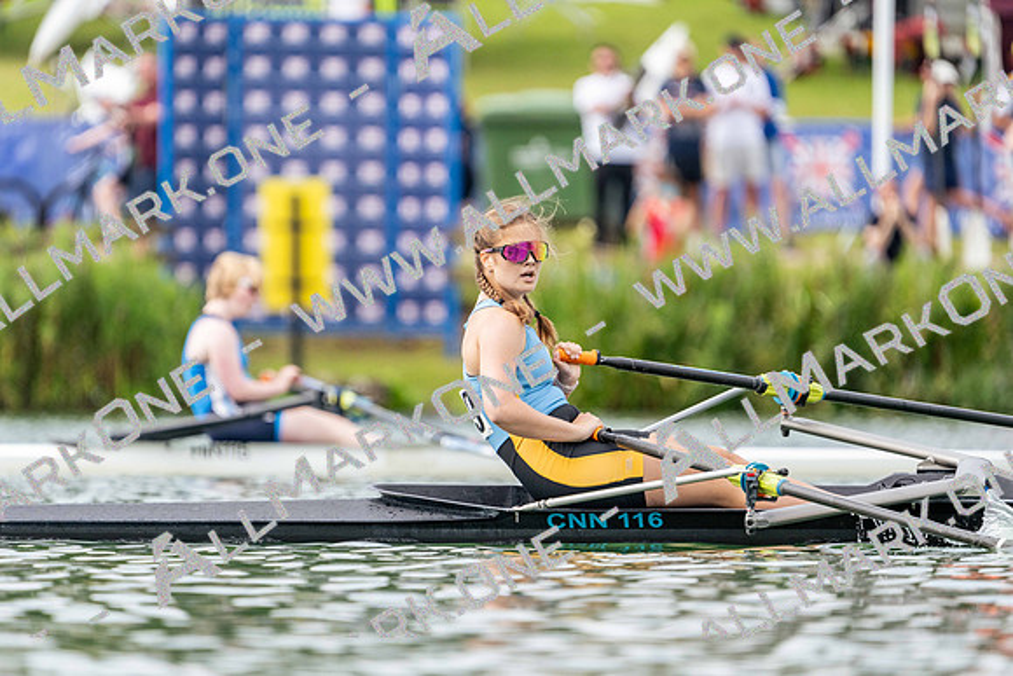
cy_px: 338
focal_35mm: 600
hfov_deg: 3.4
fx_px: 16886
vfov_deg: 2.3
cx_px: 506
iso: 800
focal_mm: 600
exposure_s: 1/1600
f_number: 6.3
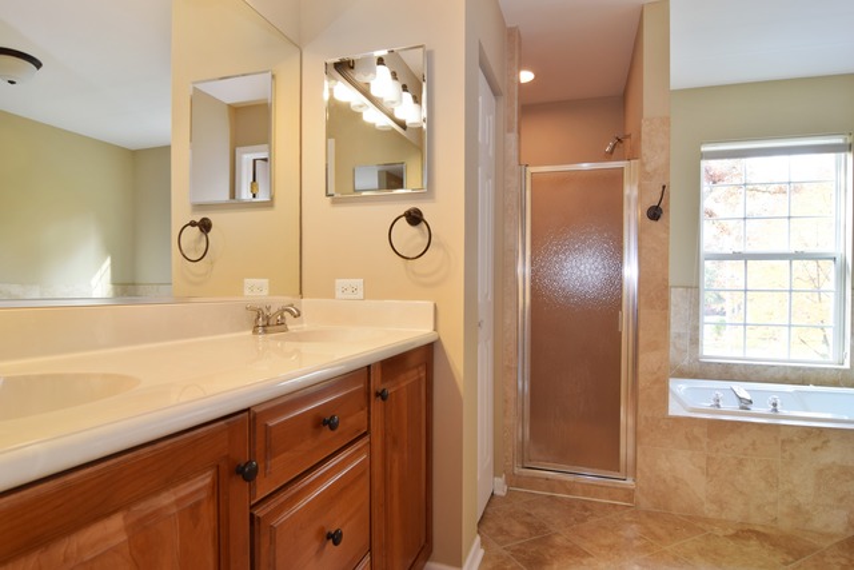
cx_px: 427
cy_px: 285
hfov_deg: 90.0
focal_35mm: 18
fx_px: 427
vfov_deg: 67.4
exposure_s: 1/5
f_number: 8
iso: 200
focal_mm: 12
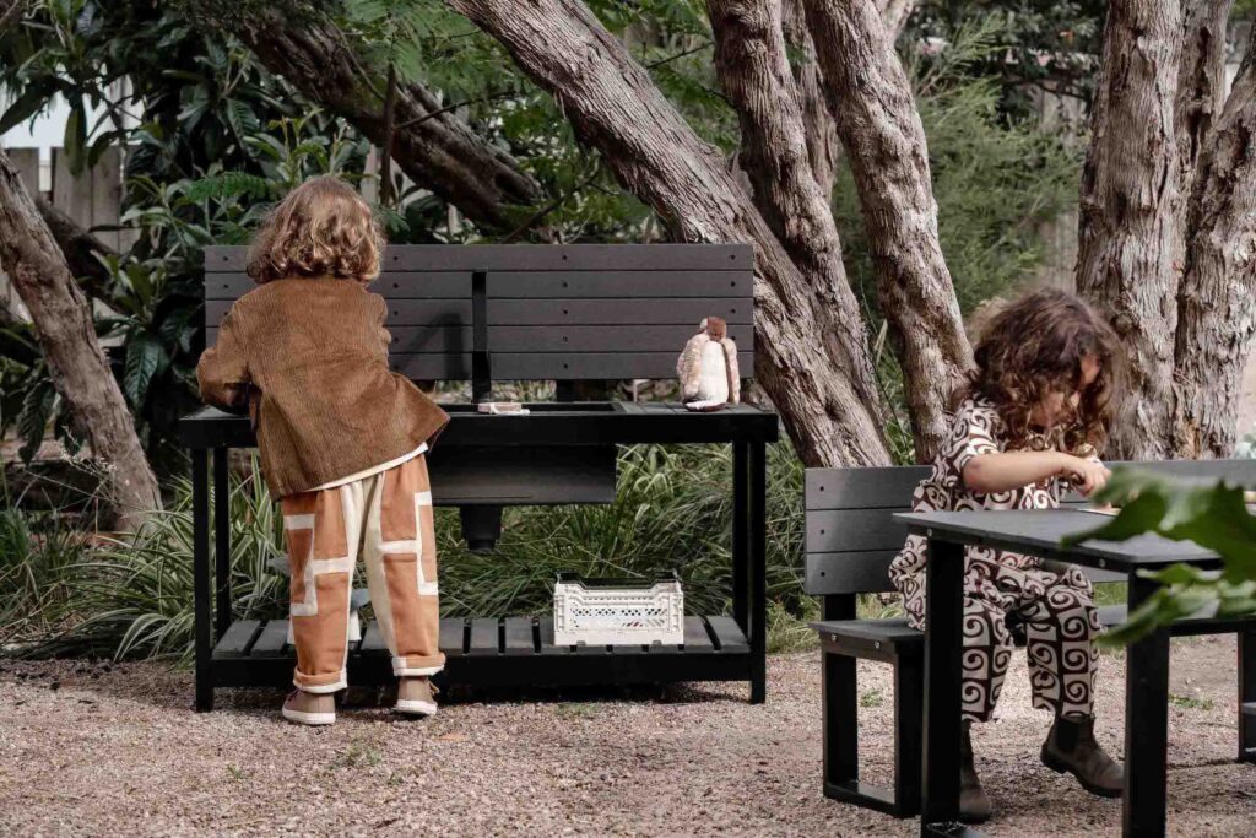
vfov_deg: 19.5
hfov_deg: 28.8
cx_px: 628
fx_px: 2442
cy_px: 419
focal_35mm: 70
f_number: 5.6
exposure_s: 1/500
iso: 640
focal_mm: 70
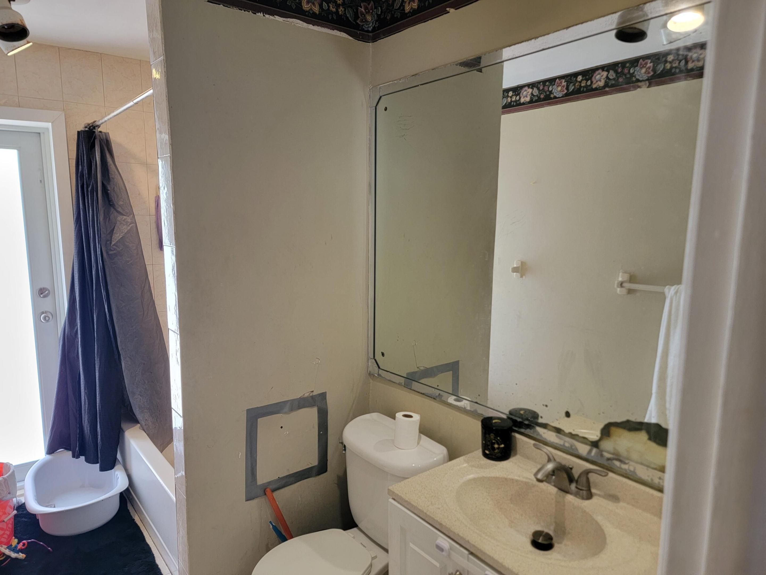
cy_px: 288
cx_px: 383
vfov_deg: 56.8
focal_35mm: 24
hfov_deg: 71.6
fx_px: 531
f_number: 1.8
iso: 200
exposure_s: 1/40
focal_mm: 6.7
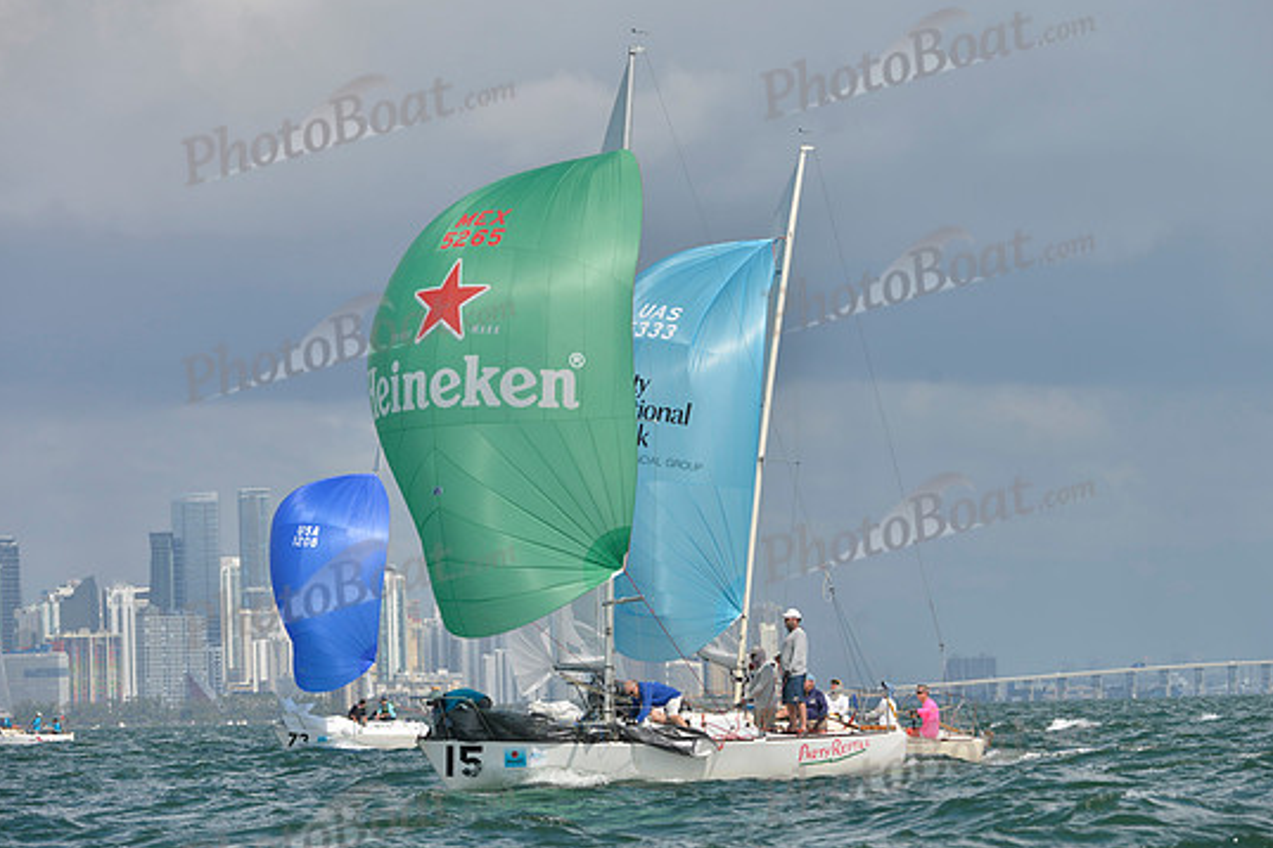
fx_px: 7637
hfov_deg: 9.5
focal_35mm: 216
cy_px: 432
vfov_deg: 6.4
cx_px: 640
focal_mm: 200
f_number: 7.1
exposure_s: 1/1250
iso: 200
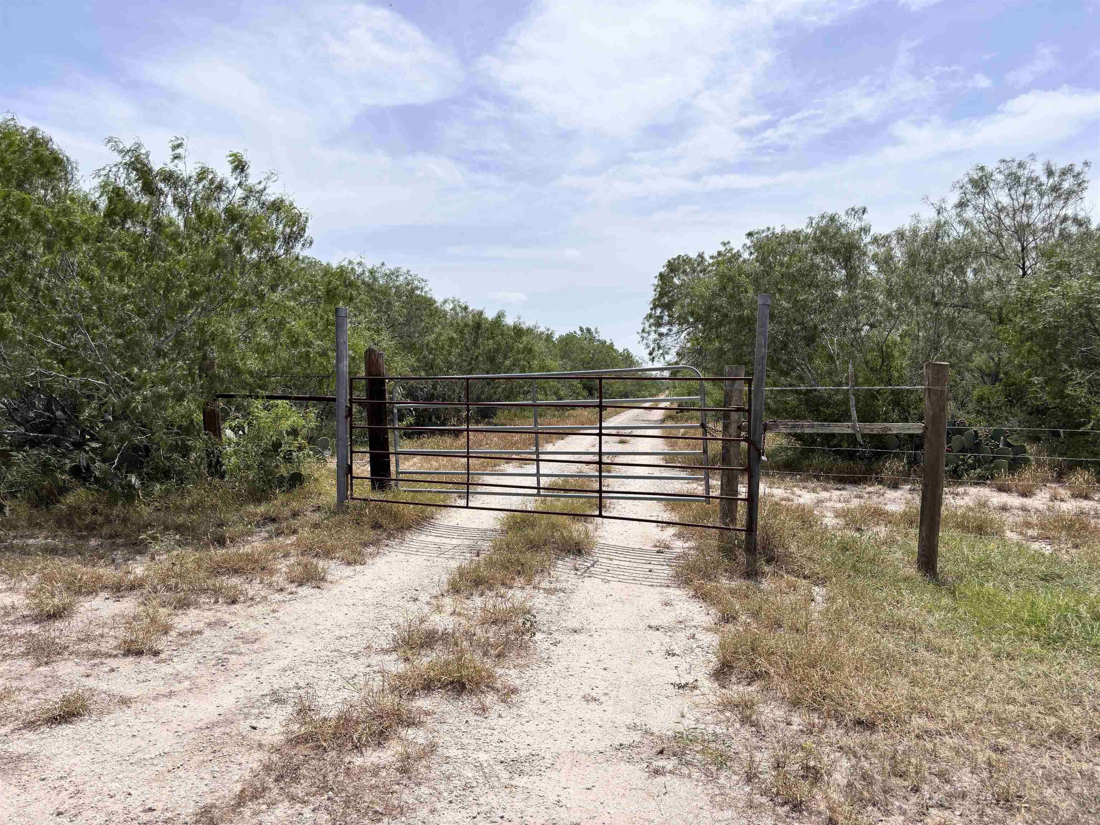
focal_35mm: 26
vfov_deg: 53.1
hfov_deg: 67.3
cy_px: 412
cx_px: 550
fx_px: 826
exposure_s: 1/5952
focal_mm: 5.96
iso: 50
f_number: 1.6
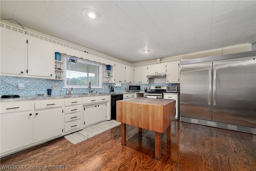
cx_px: 128
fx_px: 100
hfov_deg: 104.2
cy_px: 86
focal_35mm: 14
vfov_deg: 81.2
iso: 250
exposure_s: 1/160
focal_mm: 14
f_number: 7.1
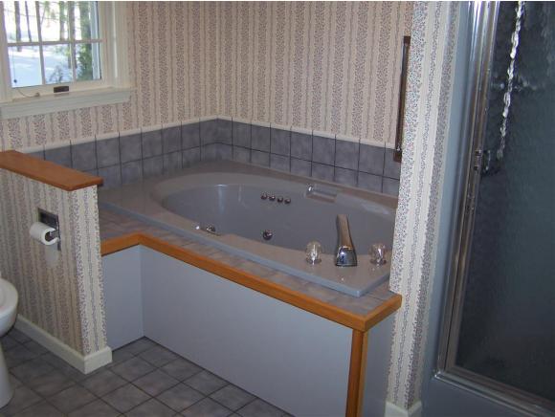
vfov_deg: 37.8
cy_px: 208
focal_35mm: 38
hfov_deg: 48.9
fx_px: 610
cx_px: 278
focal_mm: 6.3
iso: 80
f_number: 2.8
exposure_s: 1/60
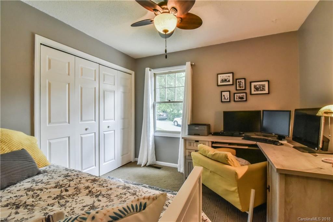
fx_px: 148
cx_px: 166
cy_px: 111
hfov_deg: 96.7
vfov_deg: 73.8
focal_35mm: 16
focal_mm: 16
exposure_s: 1/100
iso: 4000
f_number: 10
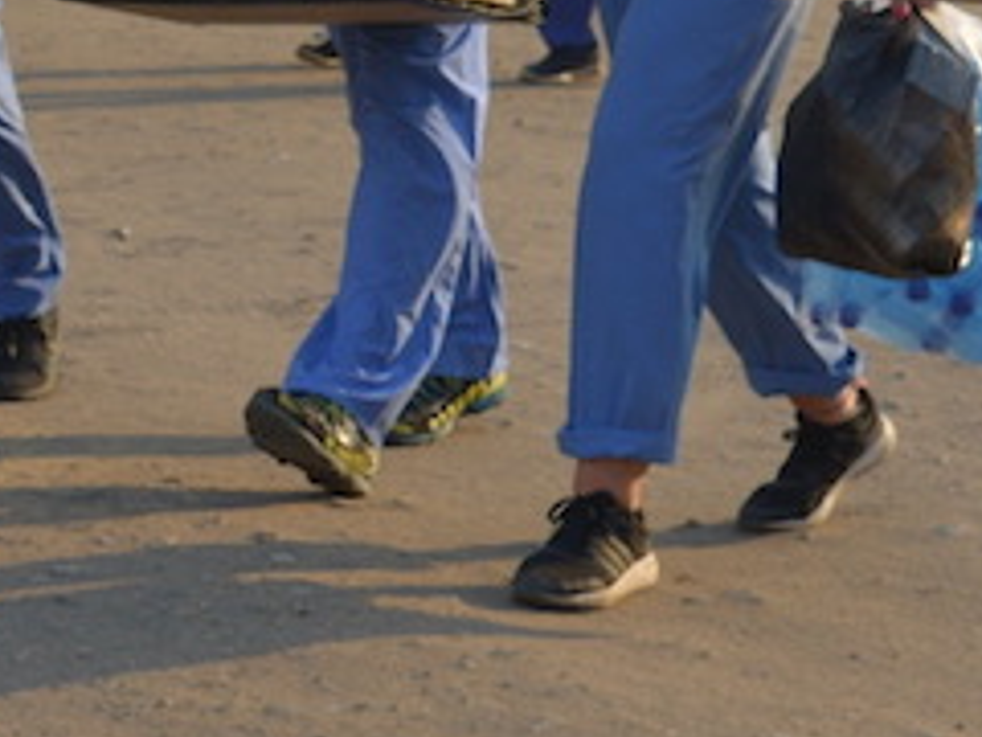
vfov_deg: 9.2
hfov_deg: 12.3
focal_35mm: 160
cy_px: -141
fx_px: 4539
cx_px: 135
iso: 200
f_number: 4
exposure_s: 1/1000
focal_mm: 26
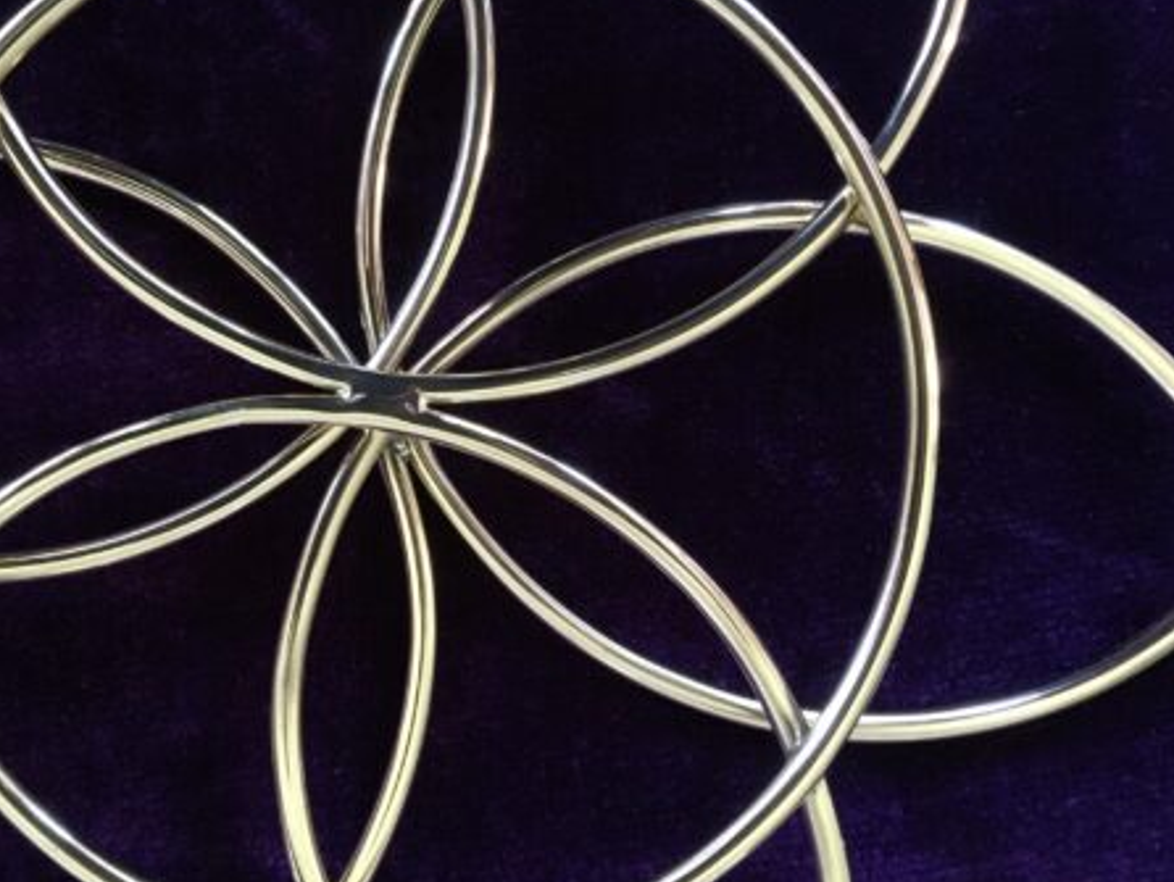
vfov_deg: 36.9
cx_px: 408
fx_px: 1323
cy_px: 432
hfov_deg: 47.2
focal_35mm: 39
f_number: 2.2
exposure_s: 1/17
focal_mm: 4.15
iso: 250
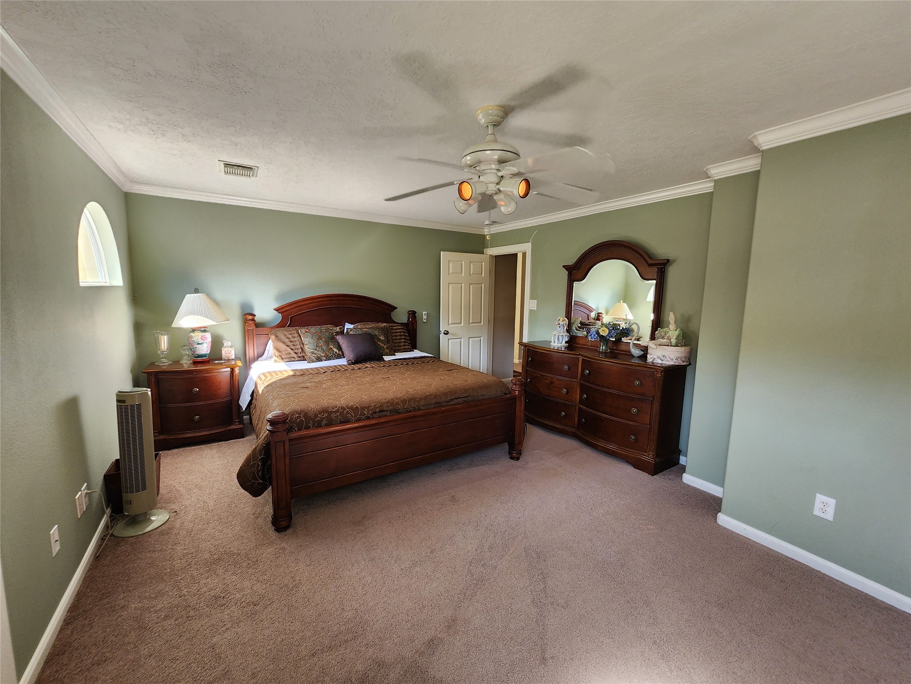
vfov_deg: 89.9
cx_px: 456
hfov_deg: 106.2
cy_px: 342
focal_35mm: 13
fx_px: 342
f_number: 2.2
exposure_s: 1/60
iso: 125
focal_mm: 2.2
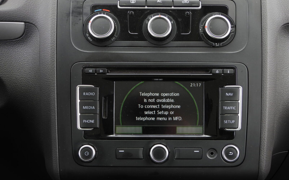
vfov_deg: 18.9
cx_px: 144
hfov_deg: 29.8
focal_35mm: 69
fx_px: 543
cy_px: 89
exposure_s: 1/60
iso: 100
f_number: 3.5
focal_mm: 11.7
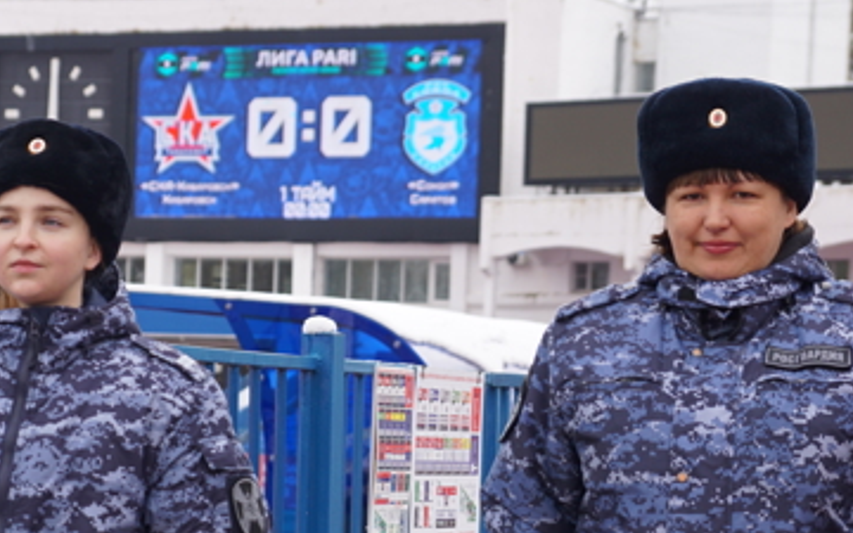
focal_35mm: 159
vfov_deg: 8.2
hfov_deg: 13.1
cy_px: 443
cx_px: 184
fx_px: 3696
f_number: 5
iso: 100
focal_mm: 50
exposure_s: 1/200
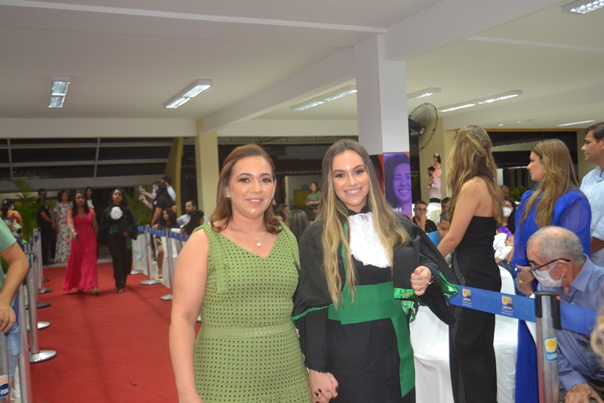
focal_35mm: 33
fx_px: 554
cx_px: 302
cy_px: 202
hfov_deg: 57.2
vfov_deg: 40.0
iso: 1000
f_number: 4
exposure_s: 1/60
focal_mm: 22
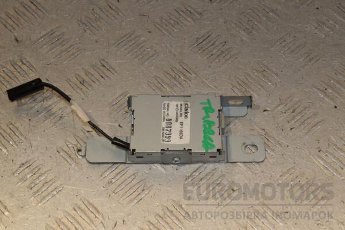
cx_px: 172
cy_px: 115
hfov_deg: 23.4
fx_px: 834
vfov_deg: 15.7
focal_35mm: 87
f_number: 10
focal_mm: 58
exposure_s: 1/200
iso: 800
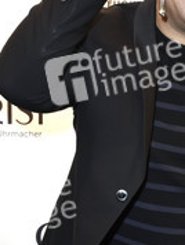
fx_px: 690
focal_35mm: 97
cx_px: 156
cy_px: 142
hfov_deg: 15.2
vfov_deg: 20.2
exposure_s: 1/160
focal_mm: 30
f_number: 6.3
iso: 1000
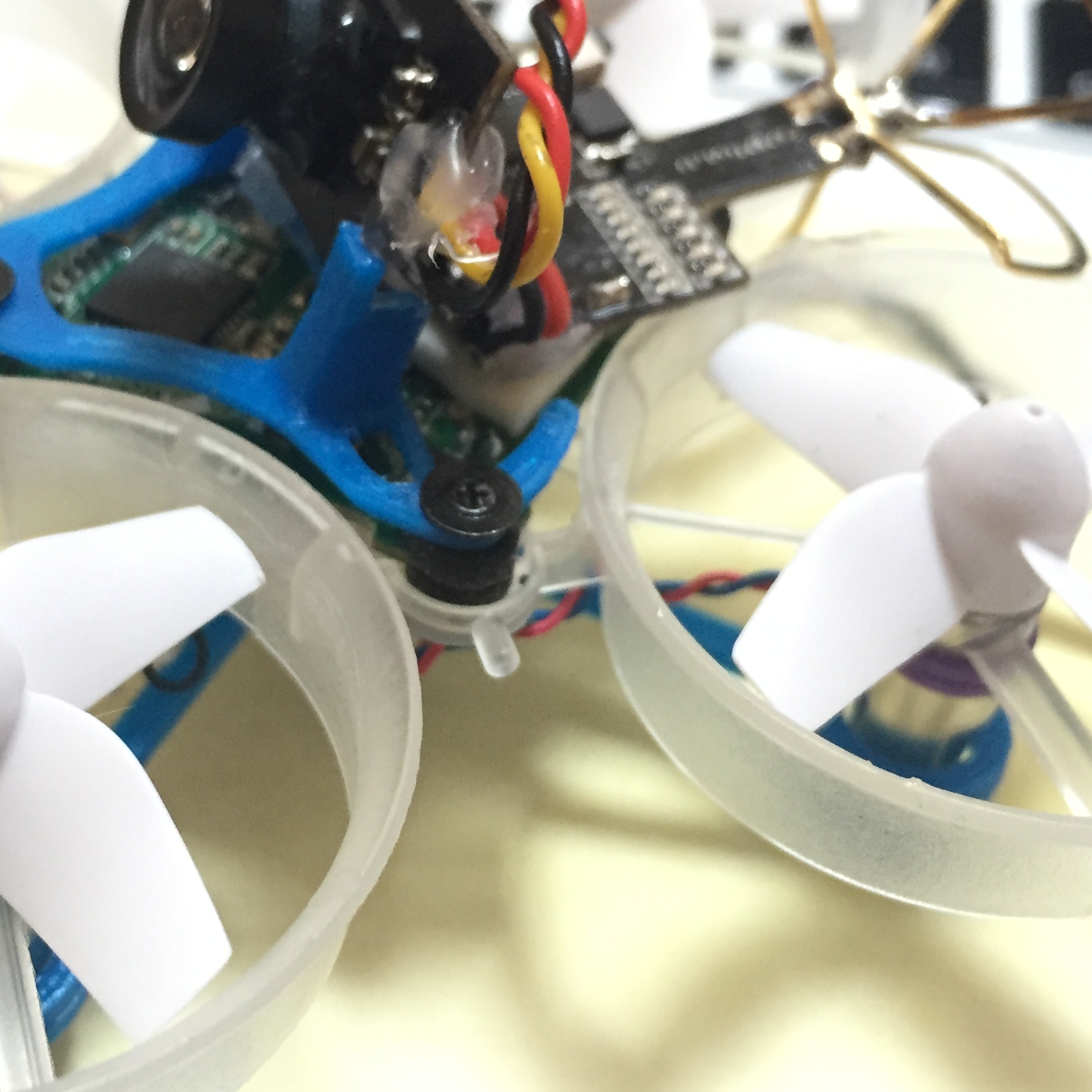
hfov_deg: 32.6
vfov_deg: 32.5
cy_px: 355
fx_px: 1856
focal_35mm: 52
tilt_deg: -55.2
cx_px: 397
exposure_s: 1/30
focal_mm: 4.15
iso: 200
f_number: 2.2
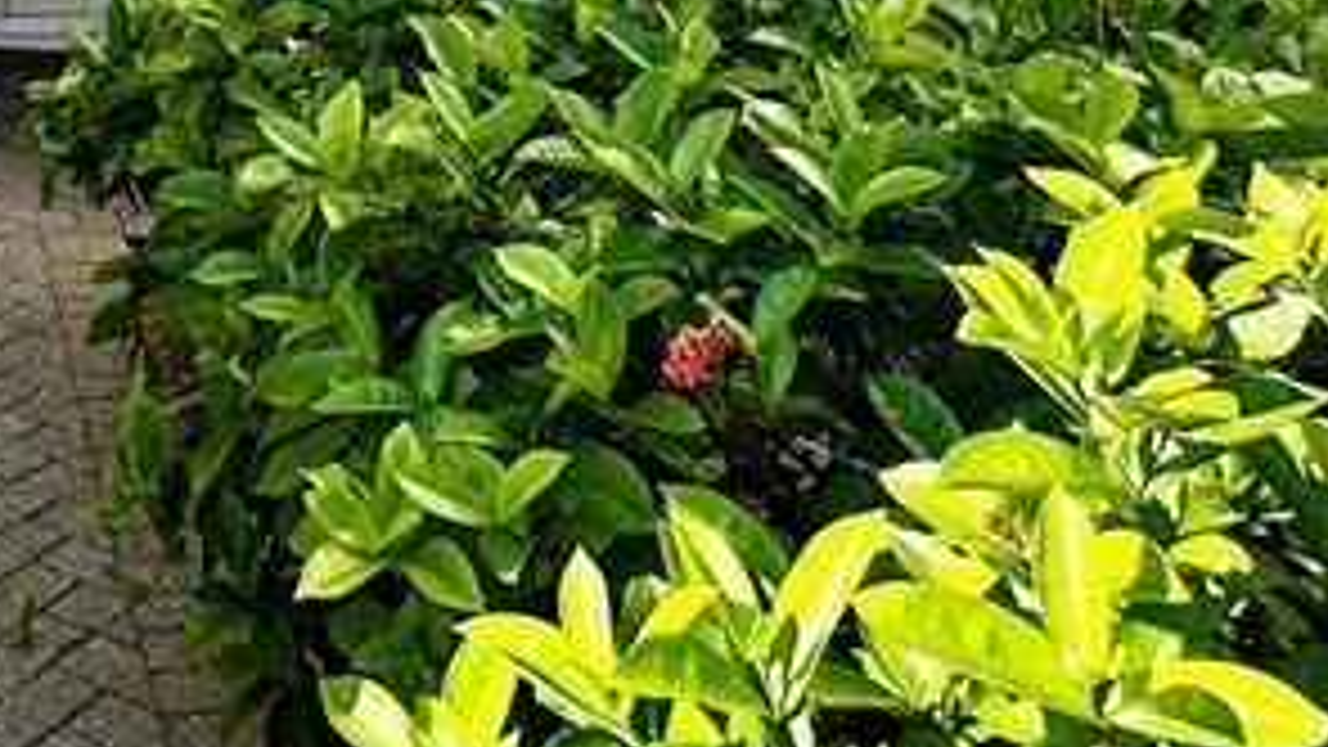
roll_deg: +0.0
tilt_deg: +3.8
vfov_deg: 19.2
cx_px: 41
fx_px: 1866
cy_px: -436
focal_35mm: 53
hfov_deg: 35.8
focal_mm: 2.22
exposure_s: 1/711
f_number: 2.2
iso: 40
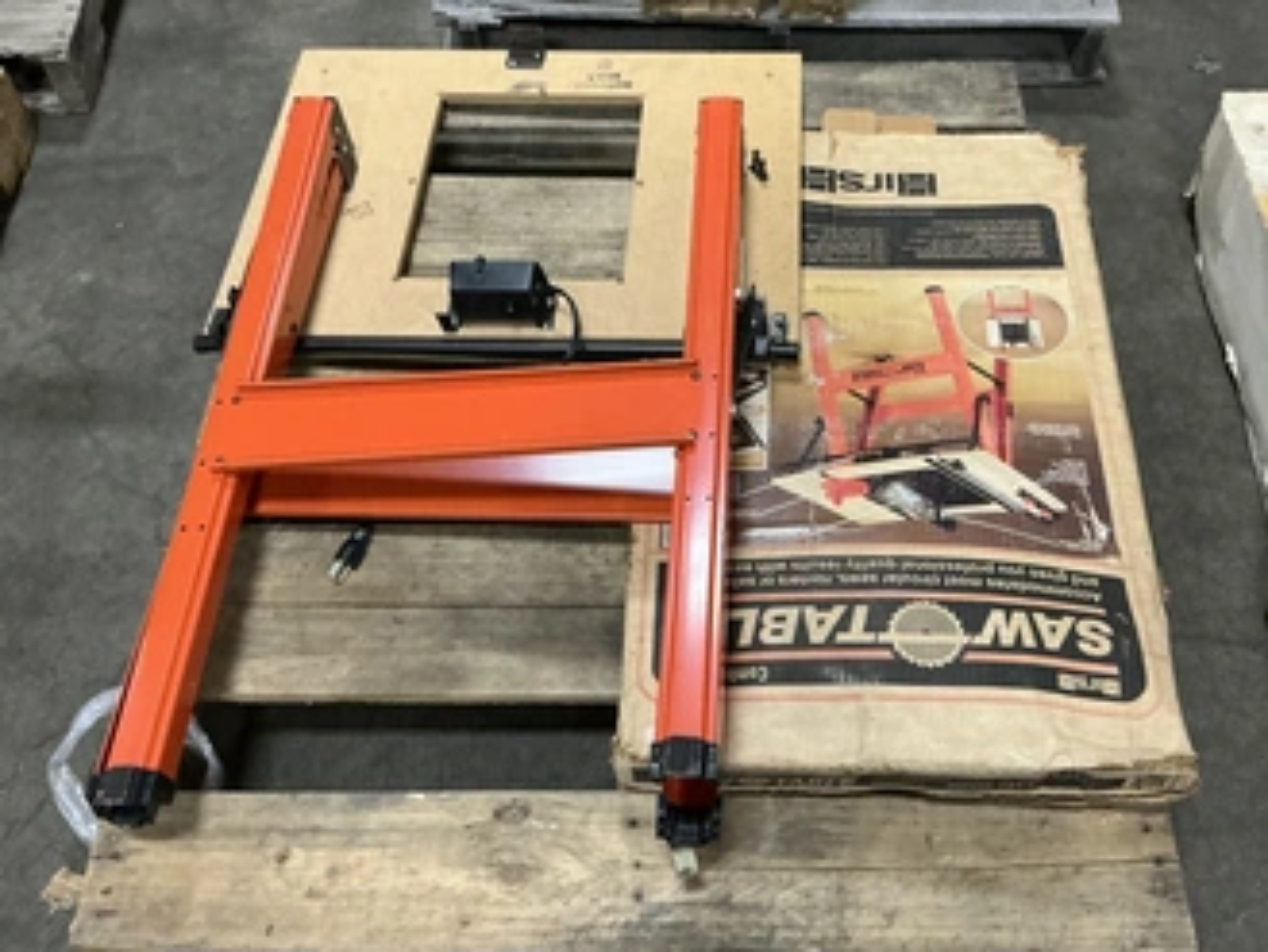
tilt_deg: -54.5
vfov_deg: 41.7
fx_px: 1246
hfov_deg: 53.9
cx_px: 686
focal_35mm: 34
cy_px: 416
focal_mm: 3
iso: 200
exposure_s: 1/60
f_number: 1.8
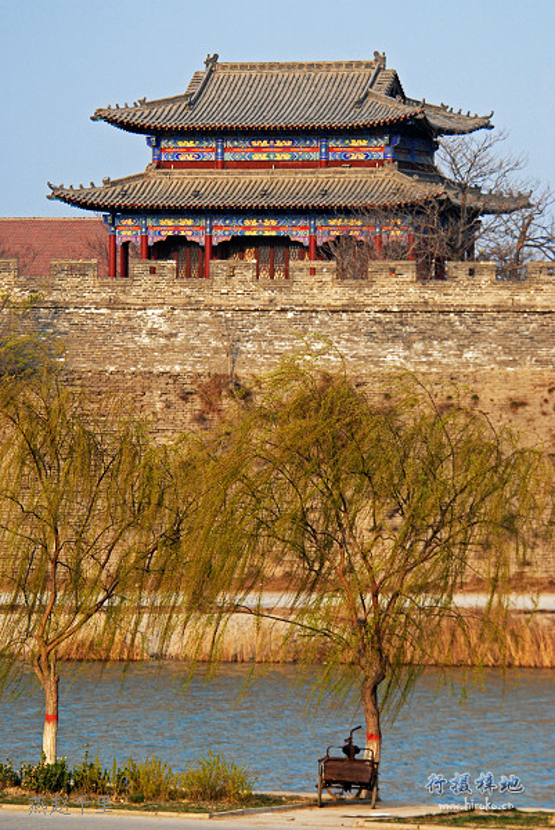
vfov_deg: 8.3
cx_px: 278
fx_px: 5713
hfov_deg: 5.6
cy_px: 415
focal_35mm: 248
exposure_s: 1/125
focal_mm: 165
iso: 200
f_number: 6.3
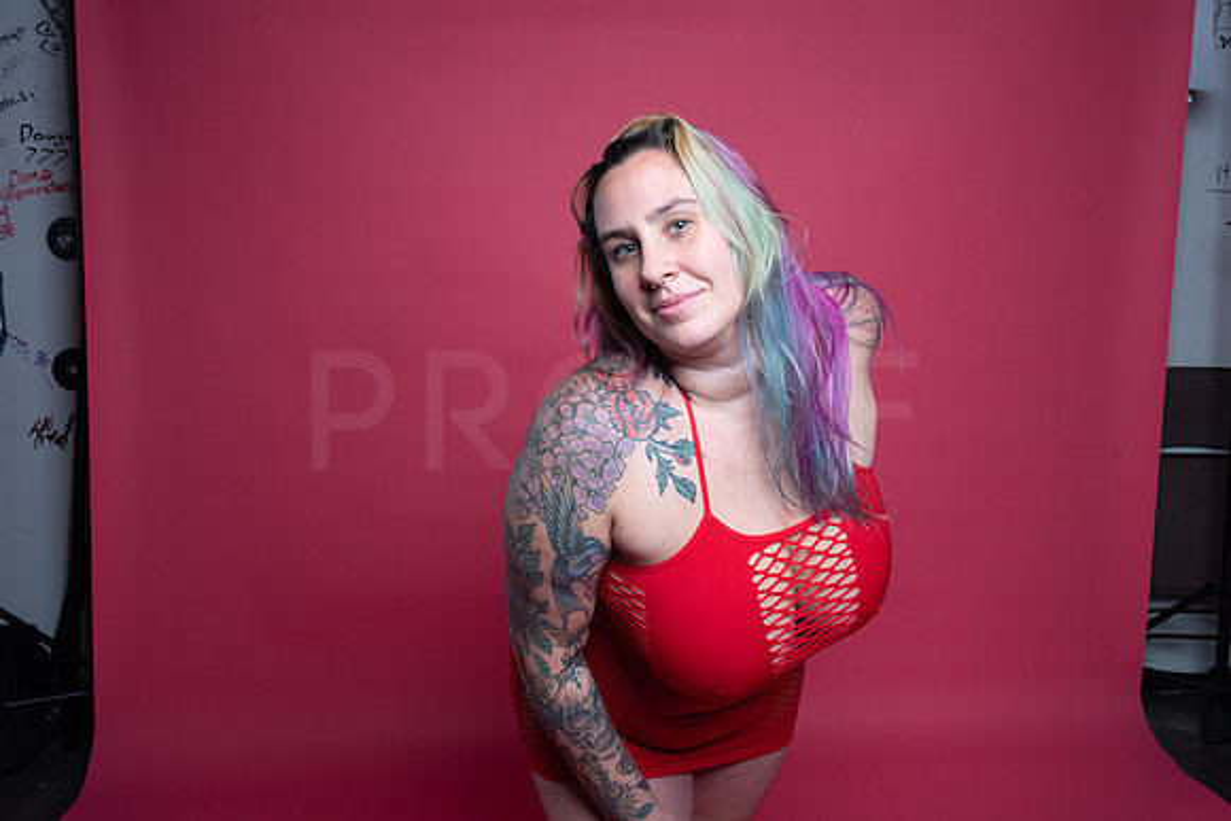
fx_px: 1197
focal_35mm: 35
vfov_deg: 37.9
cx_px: 616
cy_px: 410
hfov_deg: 54.4
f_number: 11
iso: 250
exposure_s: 1/160
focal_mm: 35
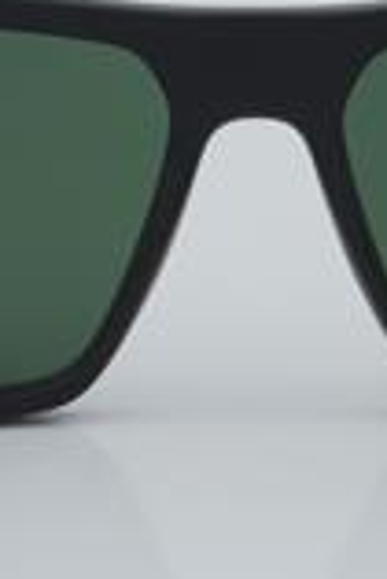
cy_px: 148
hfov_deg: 6.5
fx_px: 3383
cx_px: 258
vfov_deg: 9.8
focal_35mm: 210
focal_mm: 55
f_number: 32
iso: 100
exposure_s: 1/4
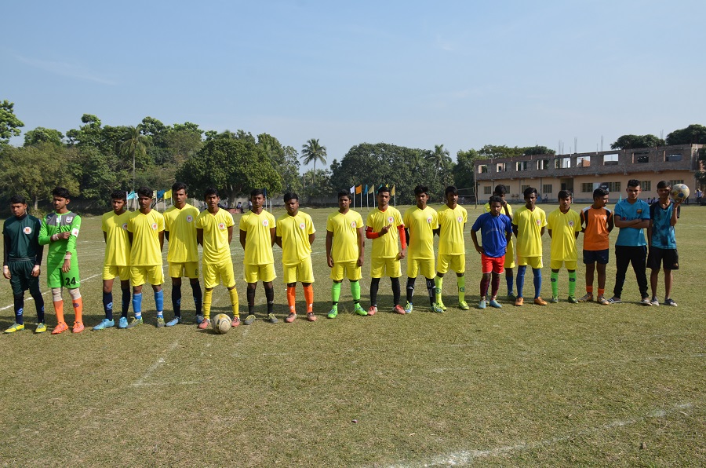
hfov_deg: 67.5
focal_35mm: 27
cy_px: 234
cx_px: 353
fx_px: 528
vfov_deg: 47.7
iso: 125
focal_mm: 18
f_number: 8
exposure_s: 1/250
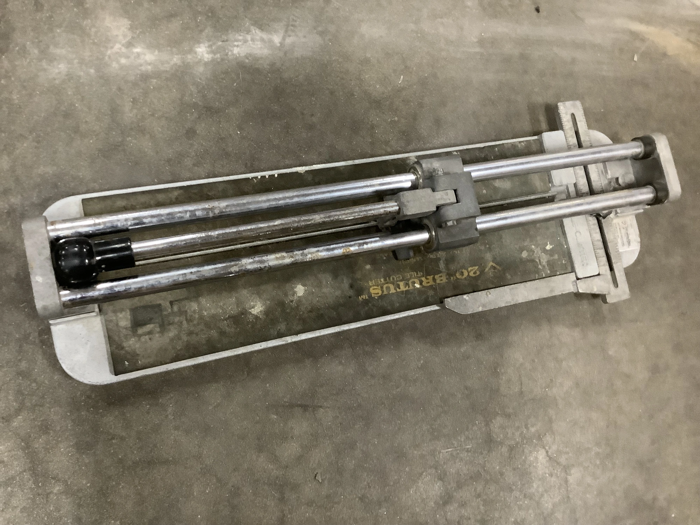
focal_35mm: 31
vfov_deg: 45.4
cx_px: 350
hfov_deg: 58.4
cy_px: 262
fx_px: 627
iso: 400
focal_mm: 3.3
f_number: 2.4
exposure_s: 1/33
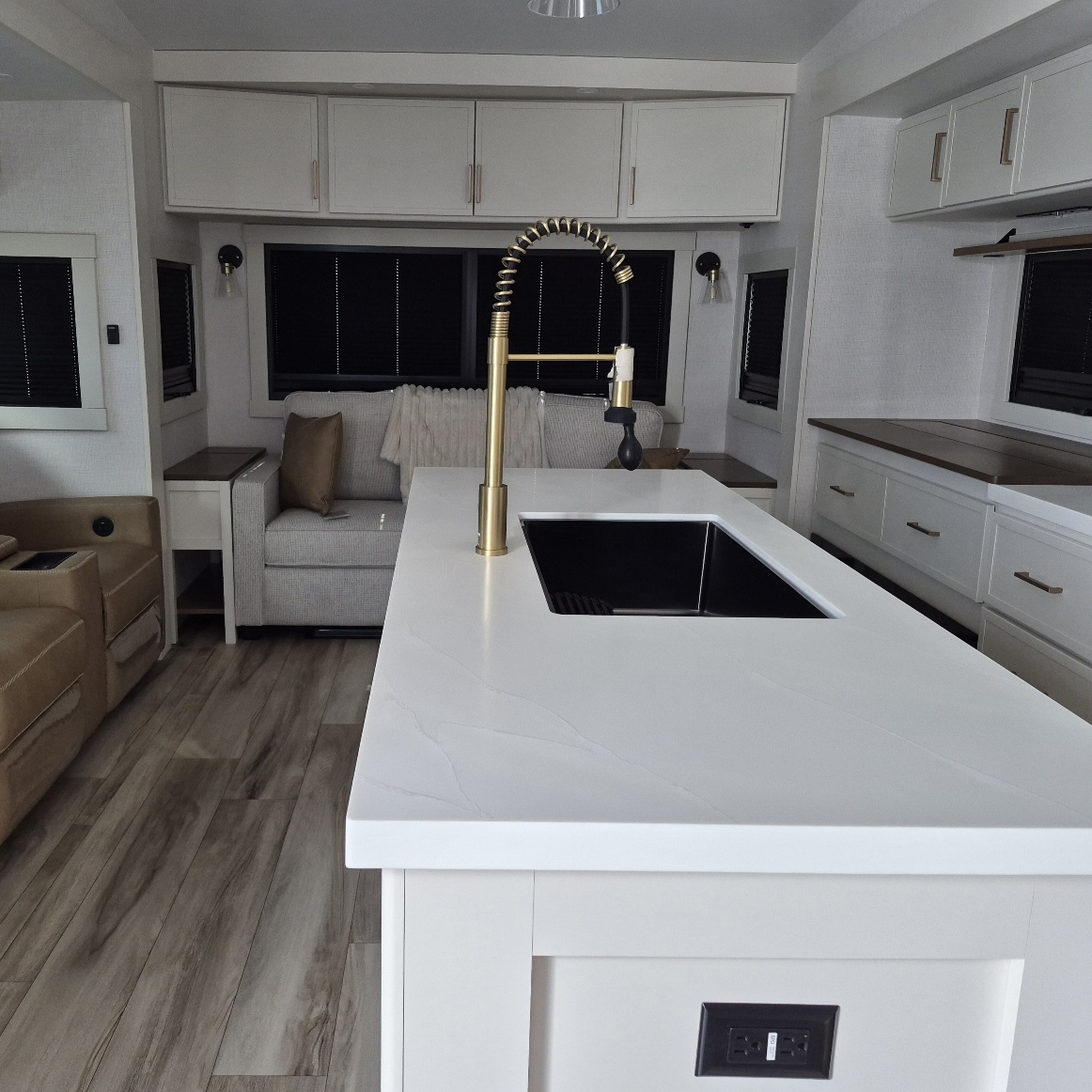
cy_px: 540
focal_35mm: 28
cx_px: 486
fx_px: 999
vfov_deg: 57.3
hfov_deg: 57.2
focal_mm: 5.4
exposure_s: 1/120
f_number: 1.8
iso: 200
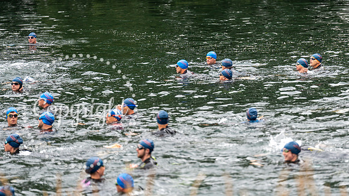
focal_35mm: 251
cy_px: 57
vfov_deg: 4.8
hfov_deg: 8.6
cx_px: 209
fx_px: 2321
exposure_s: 1/800
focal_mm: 200
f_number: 2.8
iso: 320
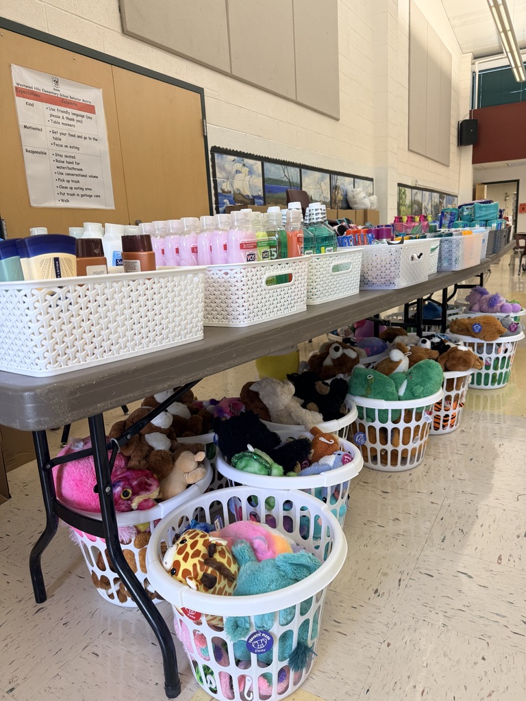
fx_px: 486
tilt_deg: -12.7
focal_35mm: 24
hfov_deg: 56.8
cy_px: 350
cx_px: 263
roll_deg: +3.1
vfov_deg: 71.6
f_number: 1.78
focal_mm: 6.76
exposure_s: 1/120
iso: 160
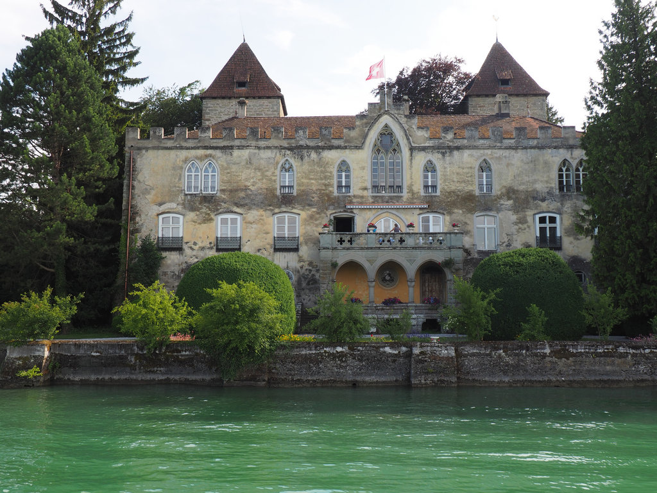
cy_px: 246
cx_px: 328
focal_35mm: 34
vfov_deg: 41.8
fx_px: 645
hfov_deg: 54.0
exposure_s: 1/200
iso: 200
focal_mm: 17
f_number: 6.3
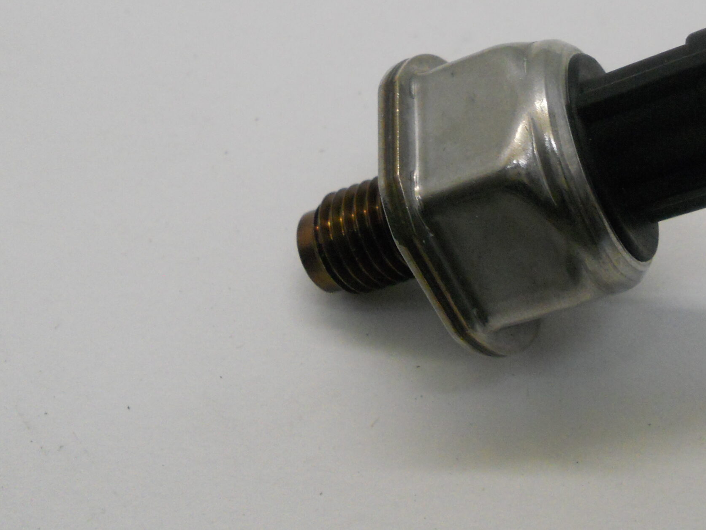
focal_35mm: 49
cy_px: 189
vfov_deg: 29.5
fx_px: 999
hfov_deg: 38.2
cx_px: 506
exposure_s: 1/125
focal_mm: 5.8
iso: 400
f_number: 3.5
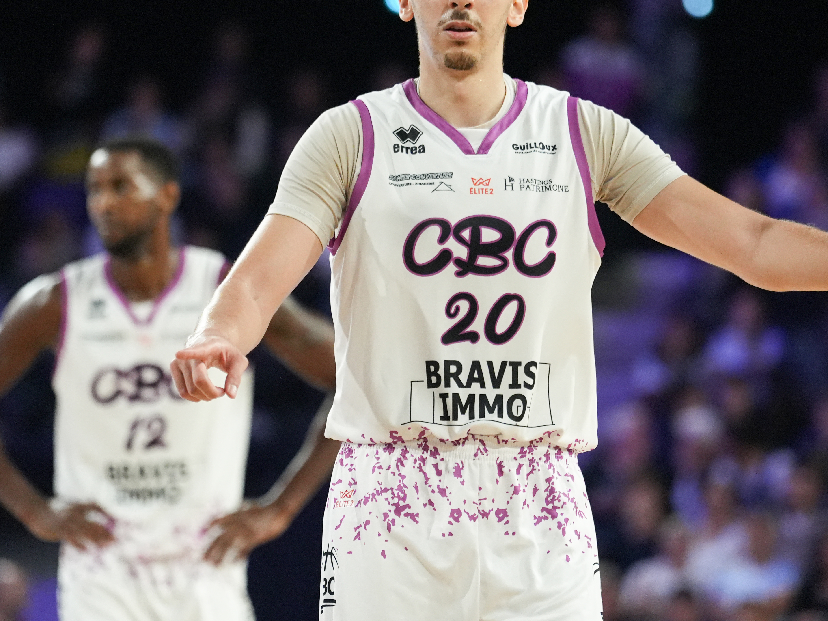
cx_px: 439
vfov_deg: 4.6
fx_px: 7652
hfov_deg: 6.2
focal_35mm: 320
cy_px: 224
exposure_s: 1/2000
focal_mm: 175.5
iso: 5000
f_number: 2.8
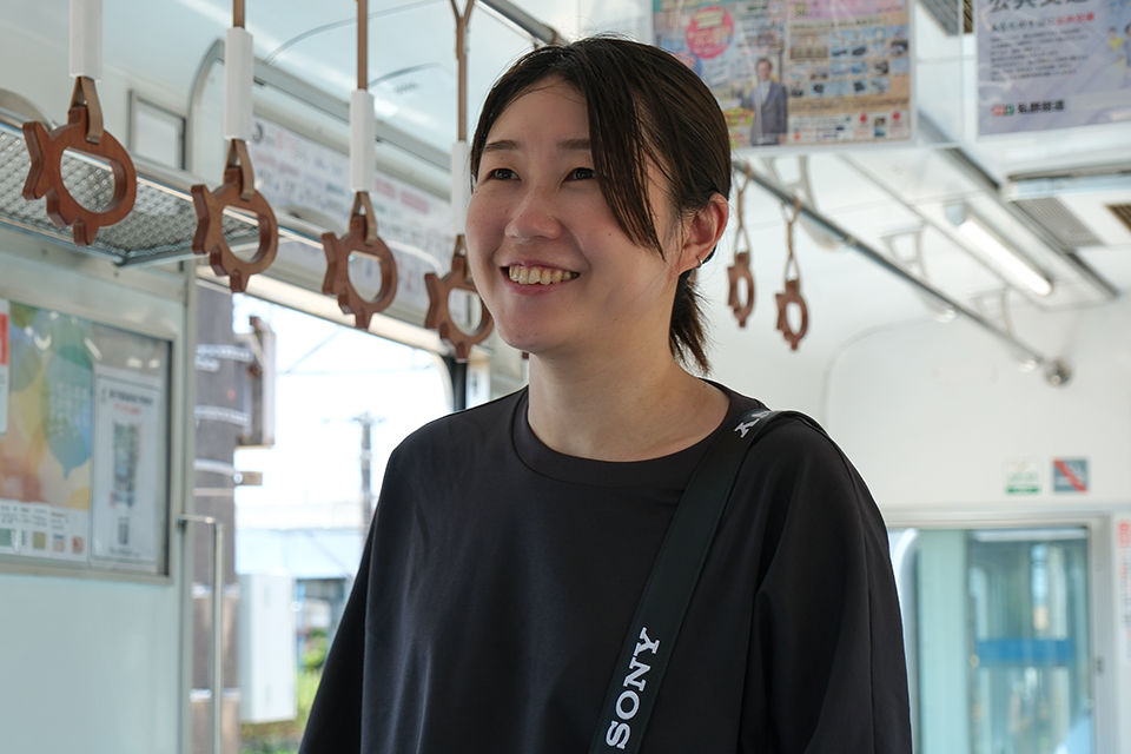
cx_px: 566
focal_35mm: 51
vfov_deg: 26.5
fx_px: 1602
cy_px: 377
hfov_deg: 38.9
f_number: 4.5
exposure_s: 1/140
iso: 125
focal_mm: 34.2
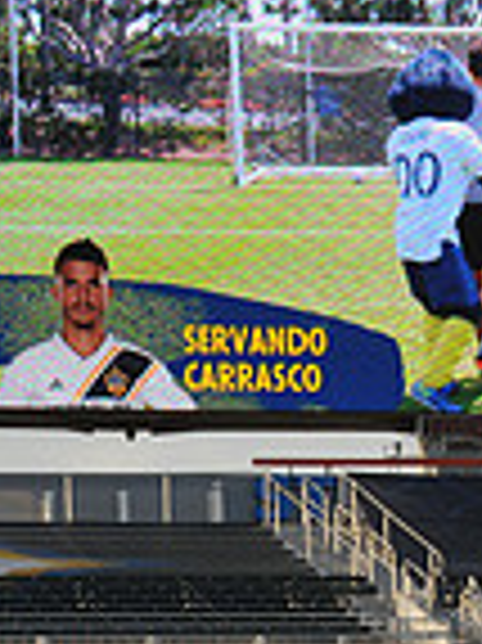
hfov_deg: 3.6
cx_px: 545
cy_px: 122
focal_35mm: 409
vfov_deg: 4.8
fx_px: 7605
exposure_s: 1/500
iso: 400
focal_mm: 105
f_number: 11
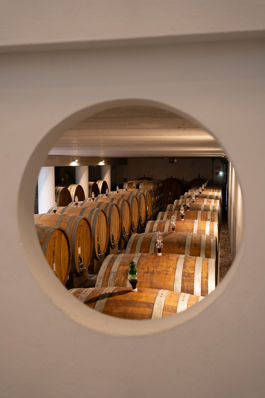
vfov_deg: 54.4
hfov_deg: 37.9
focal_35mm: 35
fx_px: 386
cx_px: 132
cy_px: 199
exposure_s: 1/100
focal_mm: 35
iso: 1600
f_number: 3.5
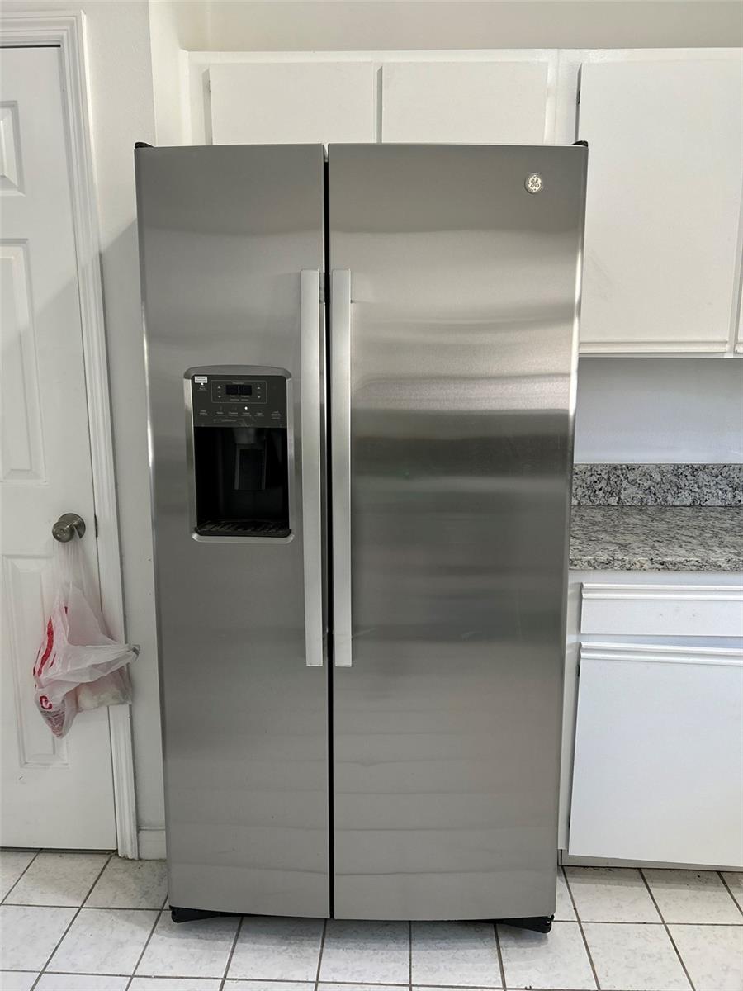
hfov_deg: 53.1
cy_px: 496
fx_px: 744
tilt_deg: -11.6
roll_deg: -0.8
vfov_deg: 67.3
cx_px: 372
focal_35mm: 26
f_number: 1.5
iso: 80
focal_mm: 5.7
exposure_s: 1/60
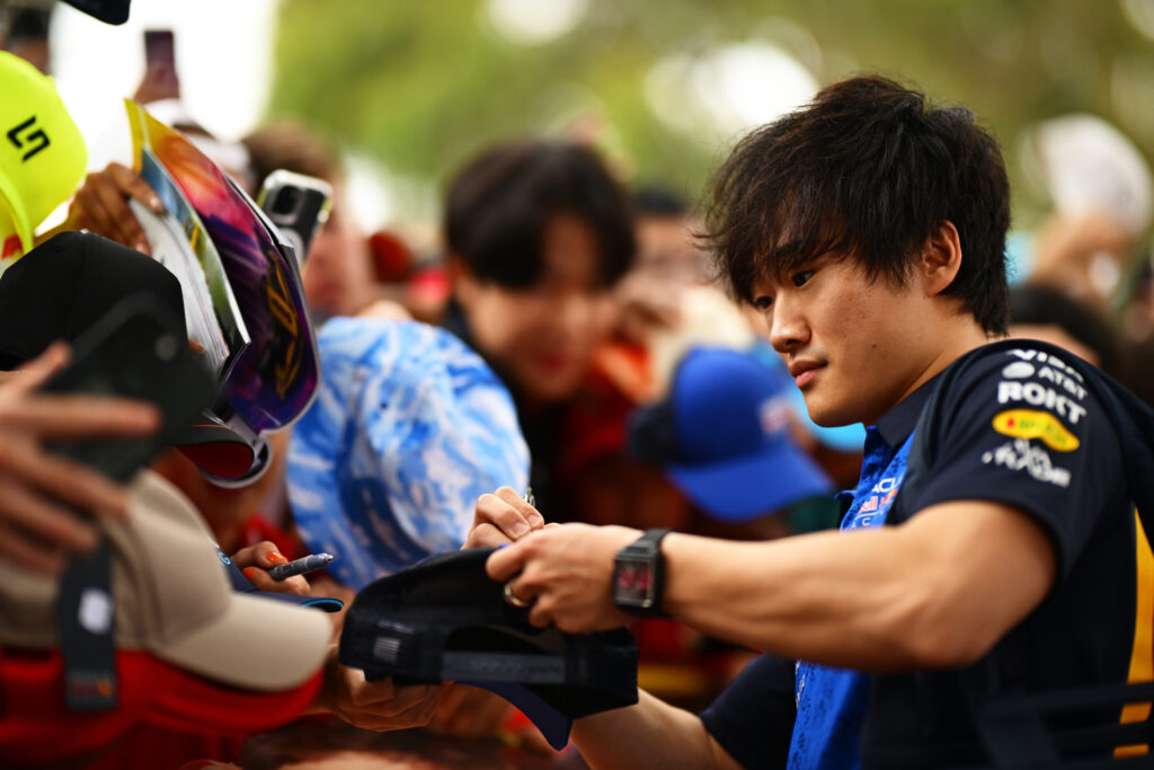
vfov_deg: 16.1
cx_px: 577
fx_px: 2725
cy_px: 385
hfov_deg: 23.9
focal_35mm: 85
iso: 250
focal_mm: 85
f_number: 1.2
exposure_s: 1/1600
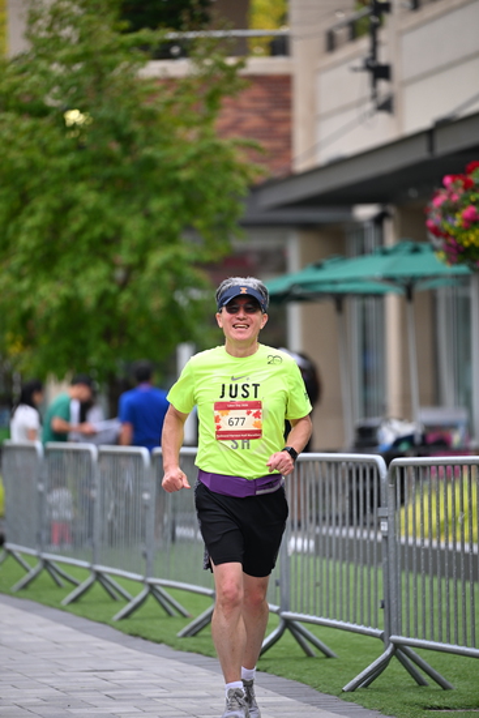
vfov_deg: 10.3
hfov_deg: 6.9
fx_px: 3989
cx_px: 240
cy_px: 359
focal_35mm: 200
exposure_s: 1/2000
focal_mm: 200
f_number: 2.8
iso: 640
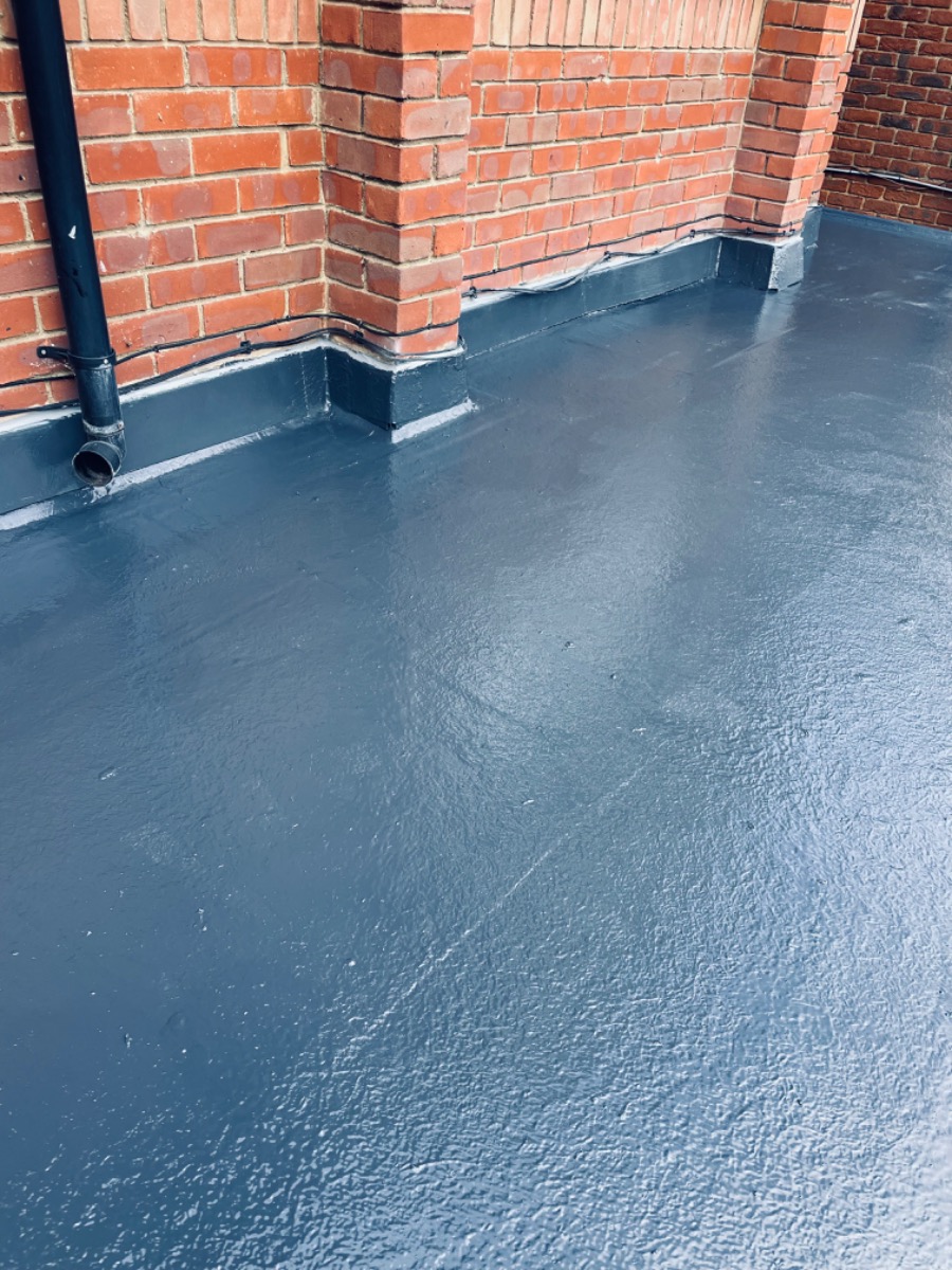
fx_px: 953
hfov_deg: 53.1
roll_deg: -5.3
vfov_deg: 67.3
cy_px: 635
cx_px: 476
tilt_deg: -34.7
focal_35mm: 26
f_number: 1.6
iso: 32
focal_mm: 4.2
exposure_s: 1/553
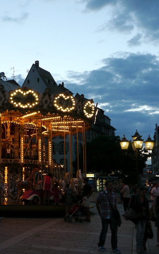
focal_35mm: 54
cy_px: 127
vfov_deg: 37.5
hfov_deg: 22.7
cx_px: -11
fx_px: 375
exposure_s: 1/30
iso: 400
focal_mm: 19
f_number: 5
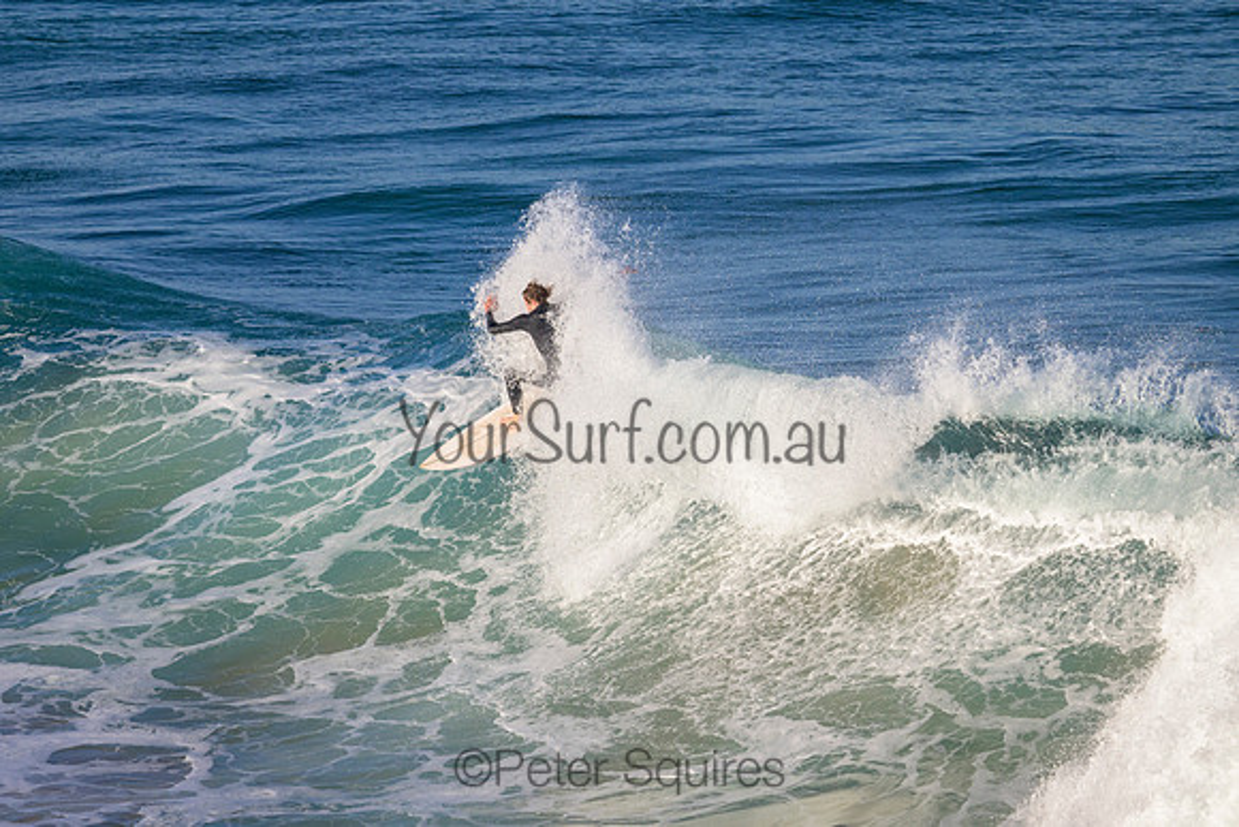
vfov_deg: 2.9
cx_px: 564
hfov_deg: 4.4
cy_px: 376
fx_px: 16139
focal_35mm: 469
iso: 1400
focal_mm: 430
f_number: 11
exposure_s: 1/2000
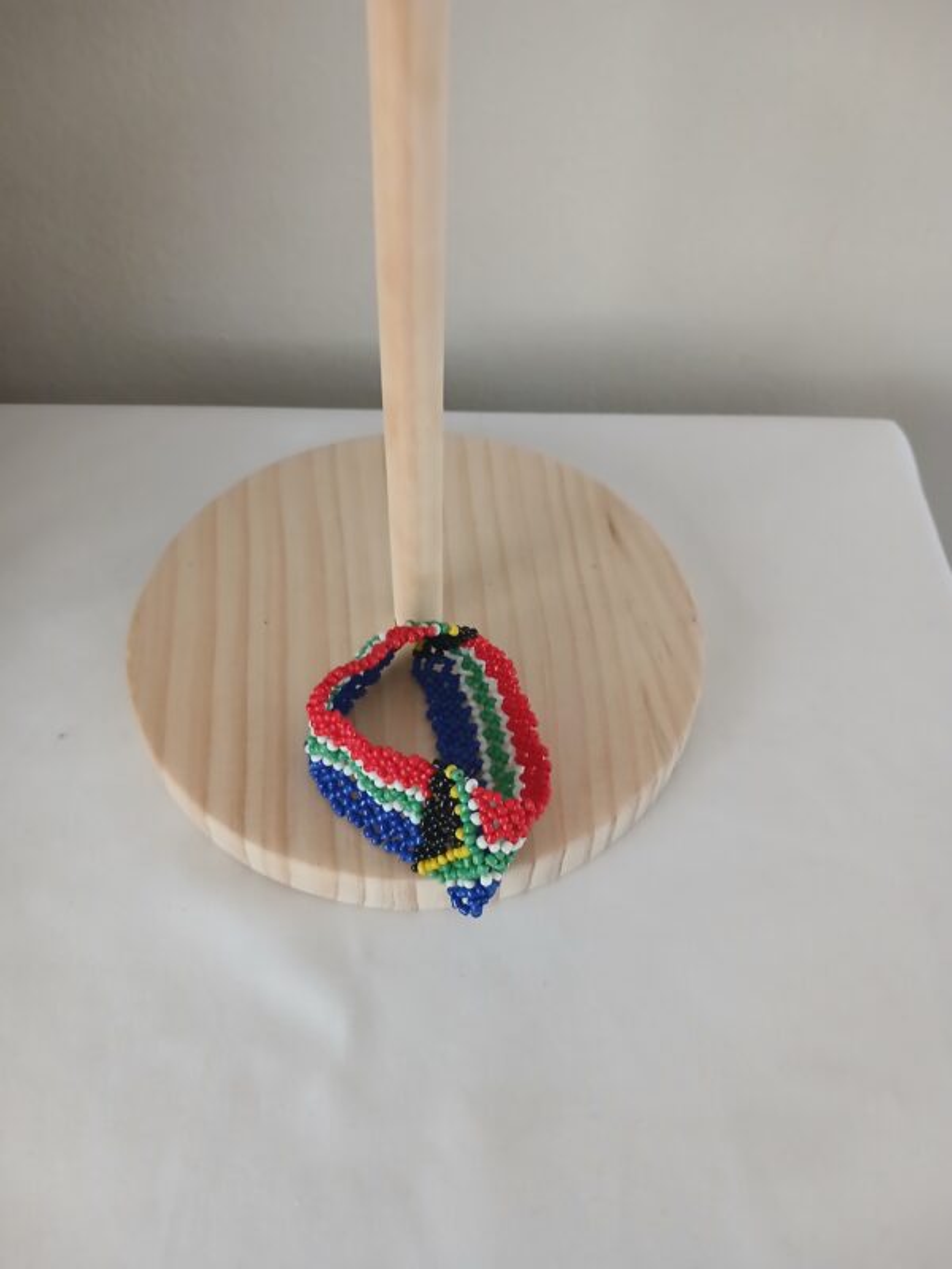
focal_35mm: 27
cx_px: 476
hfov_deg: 51.4
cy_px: 634
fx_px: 990
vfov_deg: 65.3
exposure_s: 1/25
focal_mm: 3.98
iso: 400
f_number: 1.8
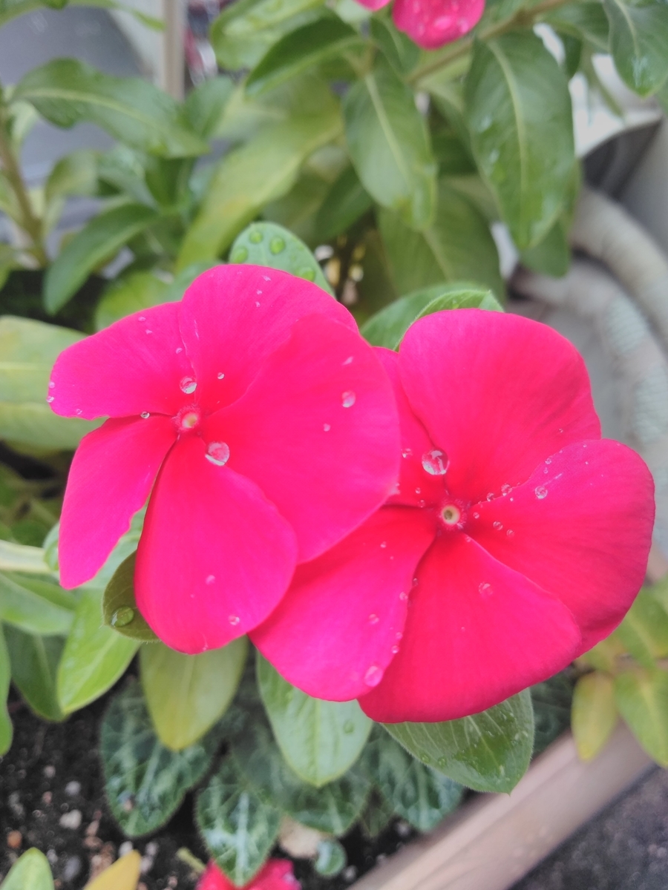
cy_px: 445
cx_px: 334
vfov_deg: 67.3
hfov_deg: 53.1
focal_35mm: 26
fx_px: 669
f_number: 2.2
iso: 68
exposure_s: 1/120
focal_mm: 3.46
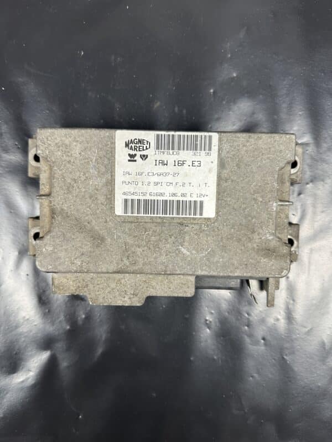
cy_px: 221
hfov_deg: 56.8
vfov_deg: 71.6
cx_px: 166
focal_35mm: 24
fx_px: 307
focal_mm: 6.86
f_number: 1.78
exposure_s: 1/100
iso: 160
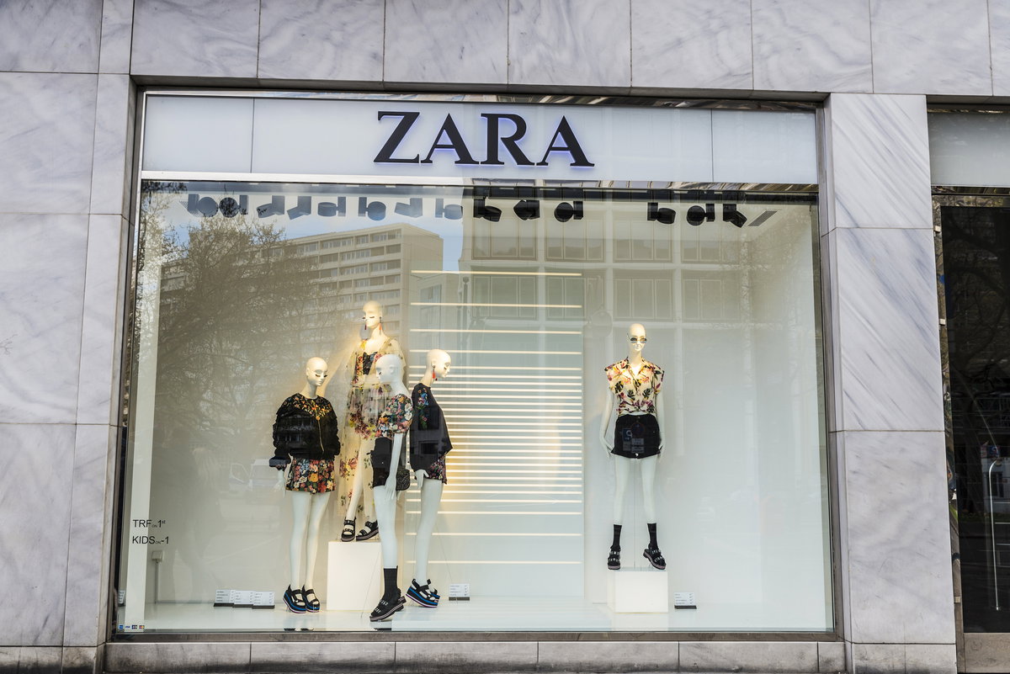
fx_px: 1010
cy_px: 337
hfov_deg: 53.1
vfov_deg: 36.9
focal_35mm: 36
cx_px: 505
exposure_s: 1/100
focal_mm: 36
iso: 200
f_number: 7.1
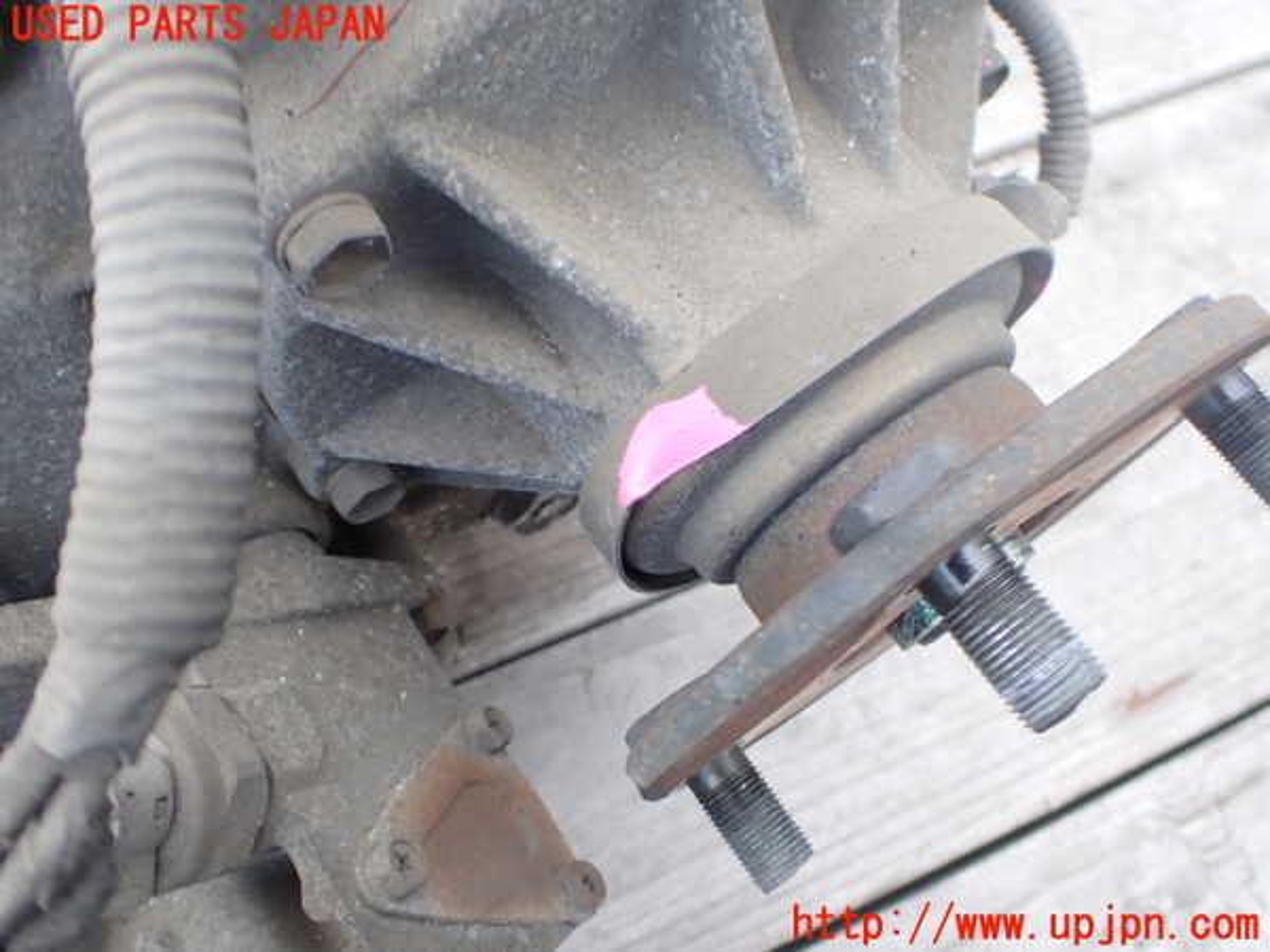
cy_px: 476
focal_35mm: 30
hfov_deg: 60.0
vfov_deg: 46.8
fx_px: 1101
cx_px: 635
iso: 200
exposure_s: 1/125
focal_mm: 5.4
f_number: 2.3
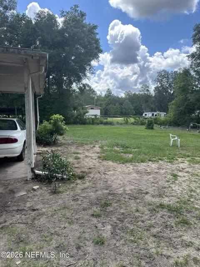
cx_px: 100
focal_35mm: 24
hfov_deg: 56.8
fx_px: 185
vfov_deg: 71.6
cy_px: 134
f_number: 1.78
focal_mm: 6.86
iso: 80
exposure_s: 1/1541
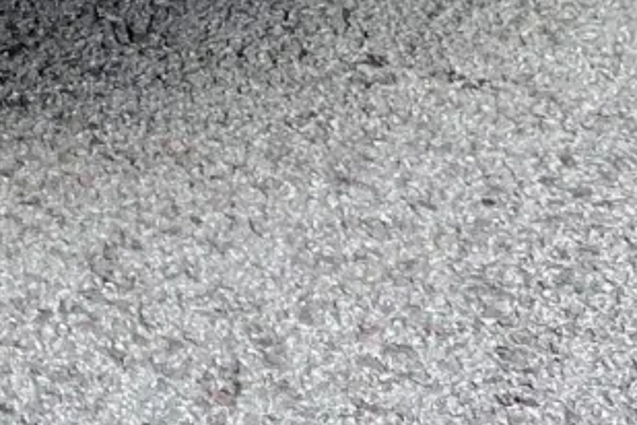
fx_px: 2972
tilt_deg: -7.5
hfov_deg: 11.0
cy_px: -1058
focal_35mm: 168
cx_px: -680
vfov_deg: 6.9
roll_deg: -0.3
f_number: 1.6
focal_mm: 4.2
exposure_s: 1/895
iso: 32
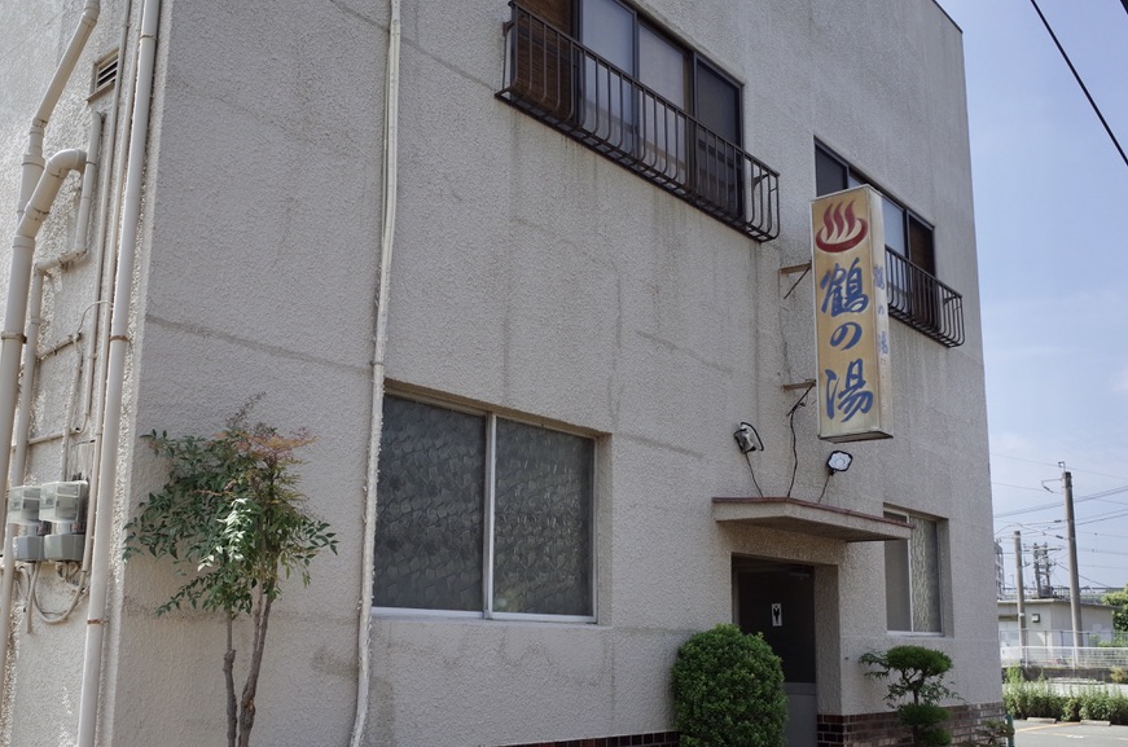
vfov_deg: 37.5
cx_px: 542
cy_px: 458
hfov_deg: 54.5
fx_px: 1094
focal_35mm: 35
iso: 200
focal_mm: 18.3
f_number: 4
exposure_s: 1/1500
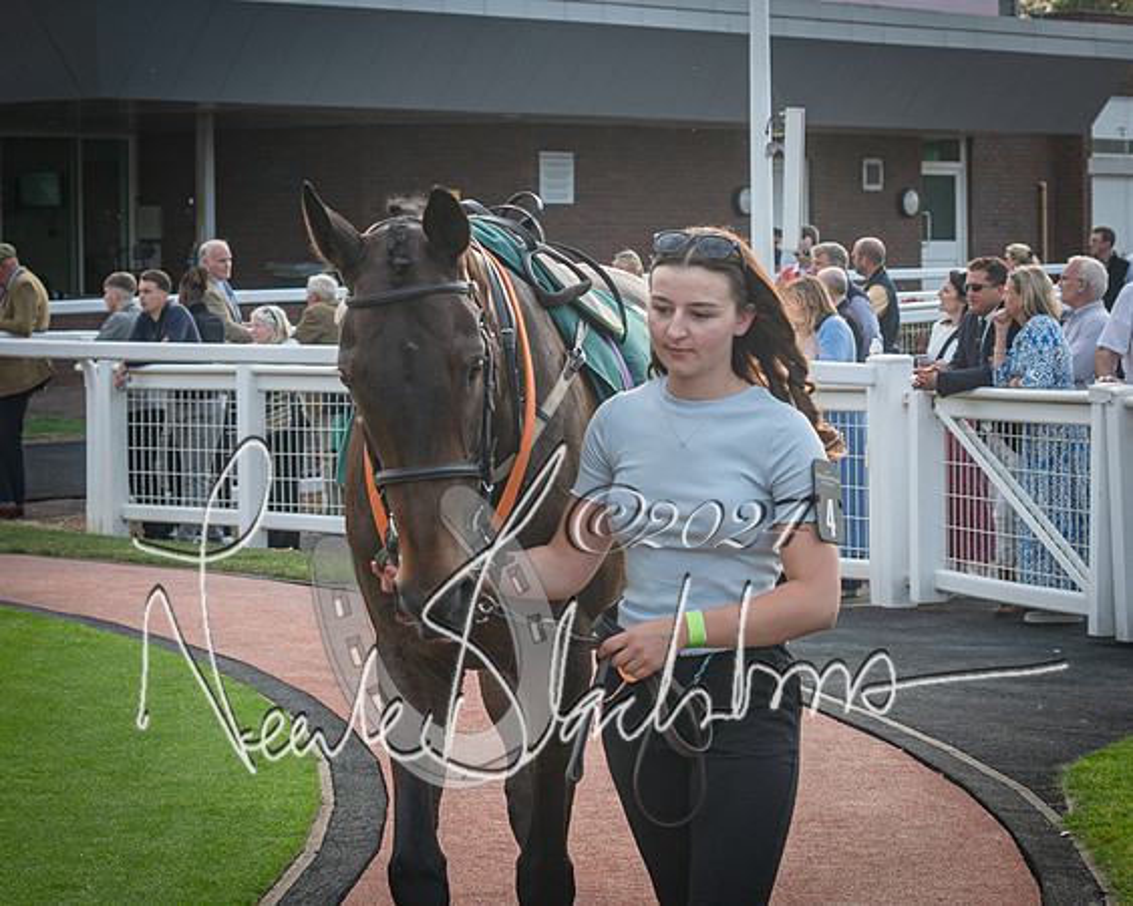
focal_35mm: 110
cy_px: 331
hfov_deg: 17.5
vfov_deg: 14.0
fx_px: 3689
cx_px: 642
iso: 200
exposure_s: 1/500
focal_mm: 50
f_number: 5
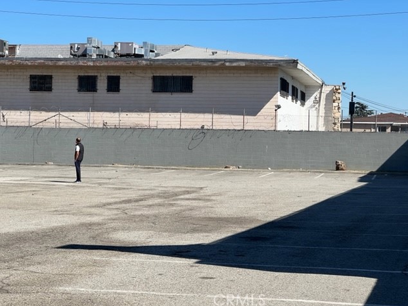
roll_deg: +0.0
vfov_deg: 18.9
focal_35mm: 78
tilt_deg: -0.5
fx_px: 919
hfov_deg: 25.0
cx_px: 206
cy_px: 154
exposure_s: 1/951
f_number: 2.8
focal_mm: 9
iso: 32
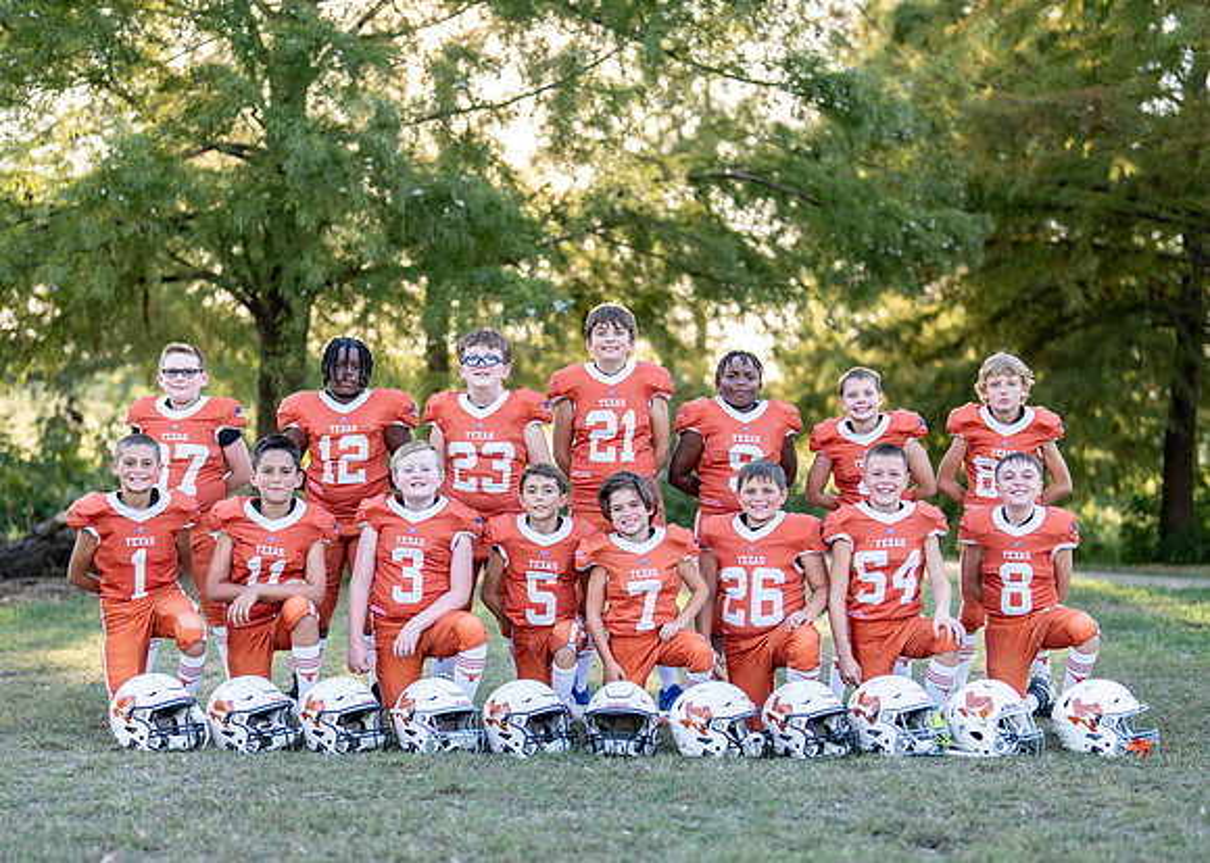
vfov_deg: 22.2
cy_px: 526
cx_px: 604
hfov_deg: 30.9
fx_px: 2192
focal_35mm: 64
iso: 100
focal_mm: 50
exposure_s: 1/800
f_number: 1.2
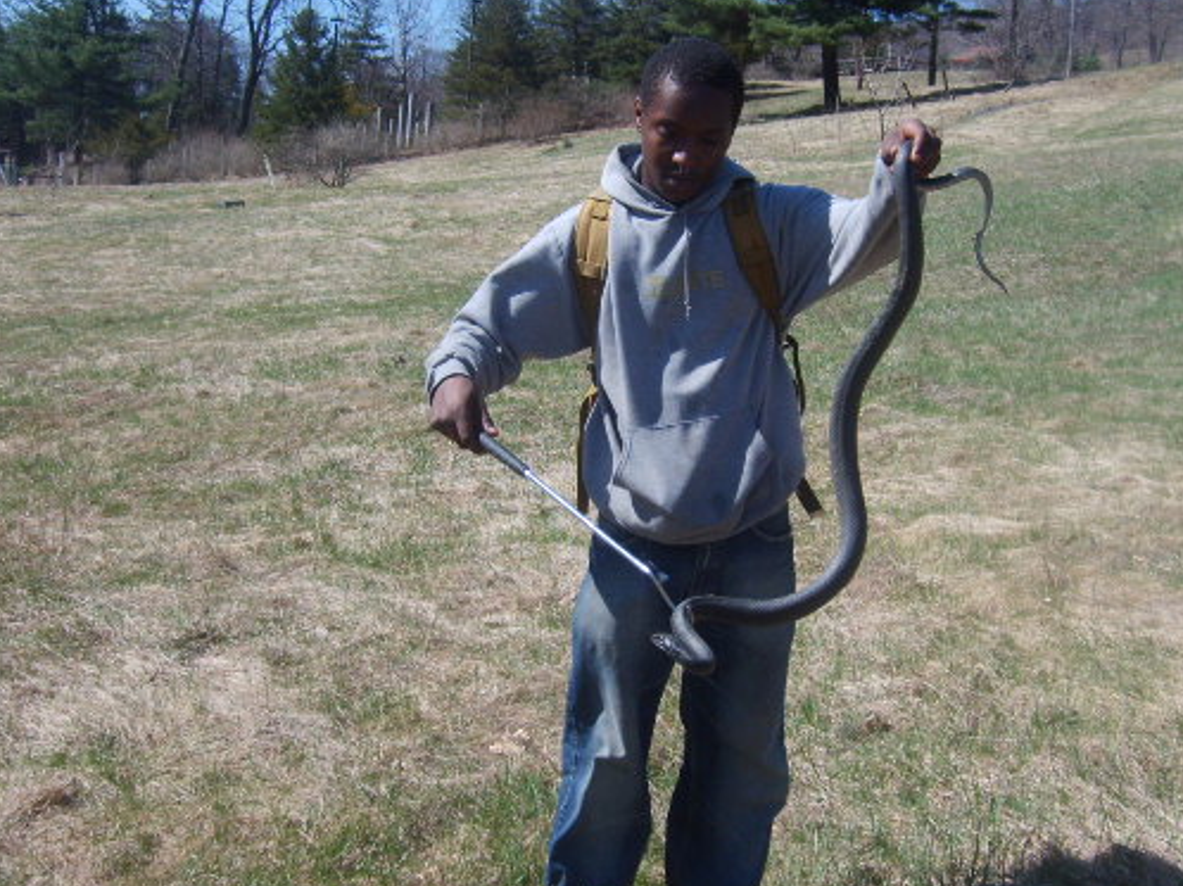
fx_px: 1537
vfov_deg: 32.2
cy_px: 442
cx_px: 672
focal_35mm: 45
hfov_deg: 42.0
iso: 50
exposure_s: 1/1000
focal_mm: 5.8
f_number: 2.8
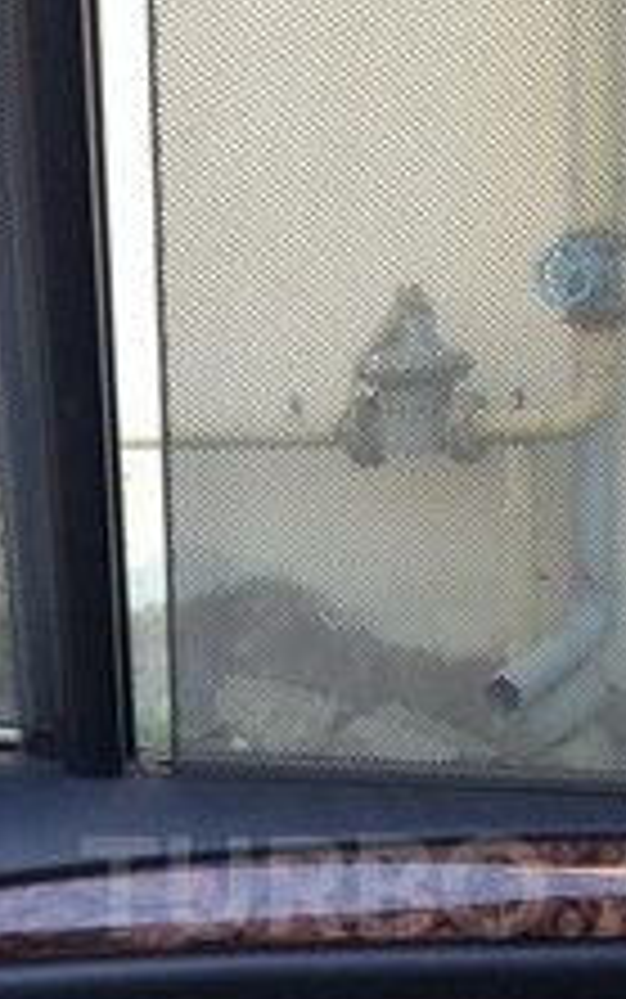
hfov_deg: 16.7
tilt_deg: -13.8
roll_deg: +1.8
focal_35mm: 78
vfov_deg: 25.7
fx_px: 2126
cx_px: 428
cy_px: 886
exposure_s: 1/120
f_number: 2.4
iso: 80
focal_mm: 4.12
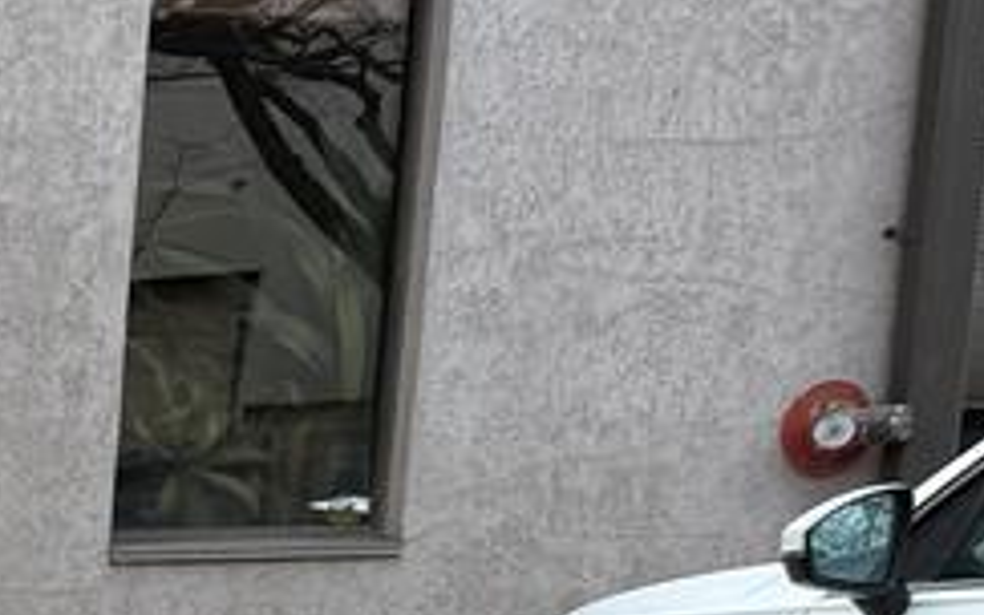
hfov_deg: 11.8
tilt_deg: -14.0
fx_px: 3594
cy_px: 1416
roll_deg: +1.8
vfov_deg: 8.9
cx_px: -1587
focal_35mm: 134
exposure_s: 1/2445
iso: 80
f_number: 1.78
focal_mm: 6.76
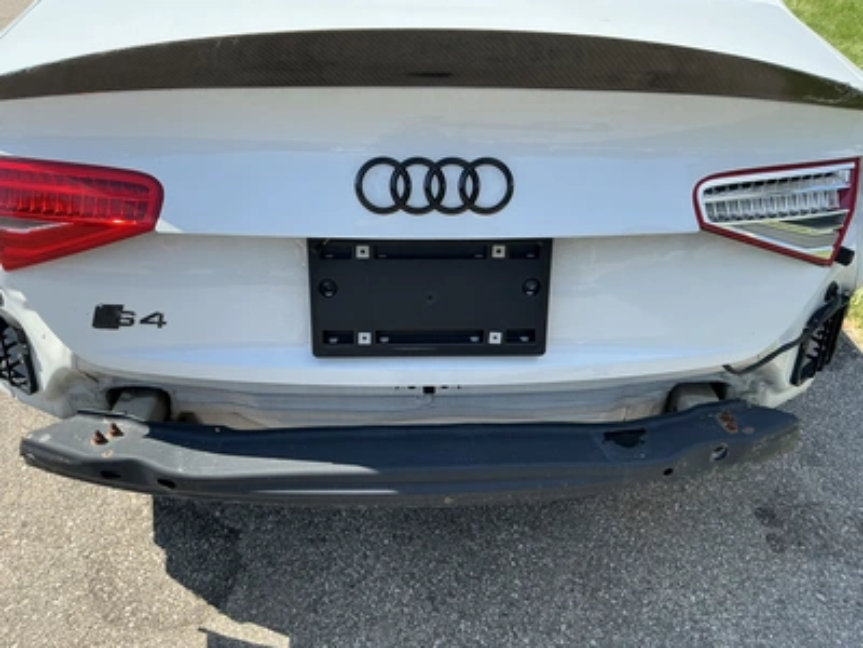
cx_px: 432
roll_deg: -2.0
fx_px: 698
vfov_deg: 49.7
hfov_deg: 63.4
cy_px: 324
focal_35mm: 28
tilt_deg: -32.3
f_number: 1.8
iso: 25
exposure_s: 1/883
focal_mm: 3
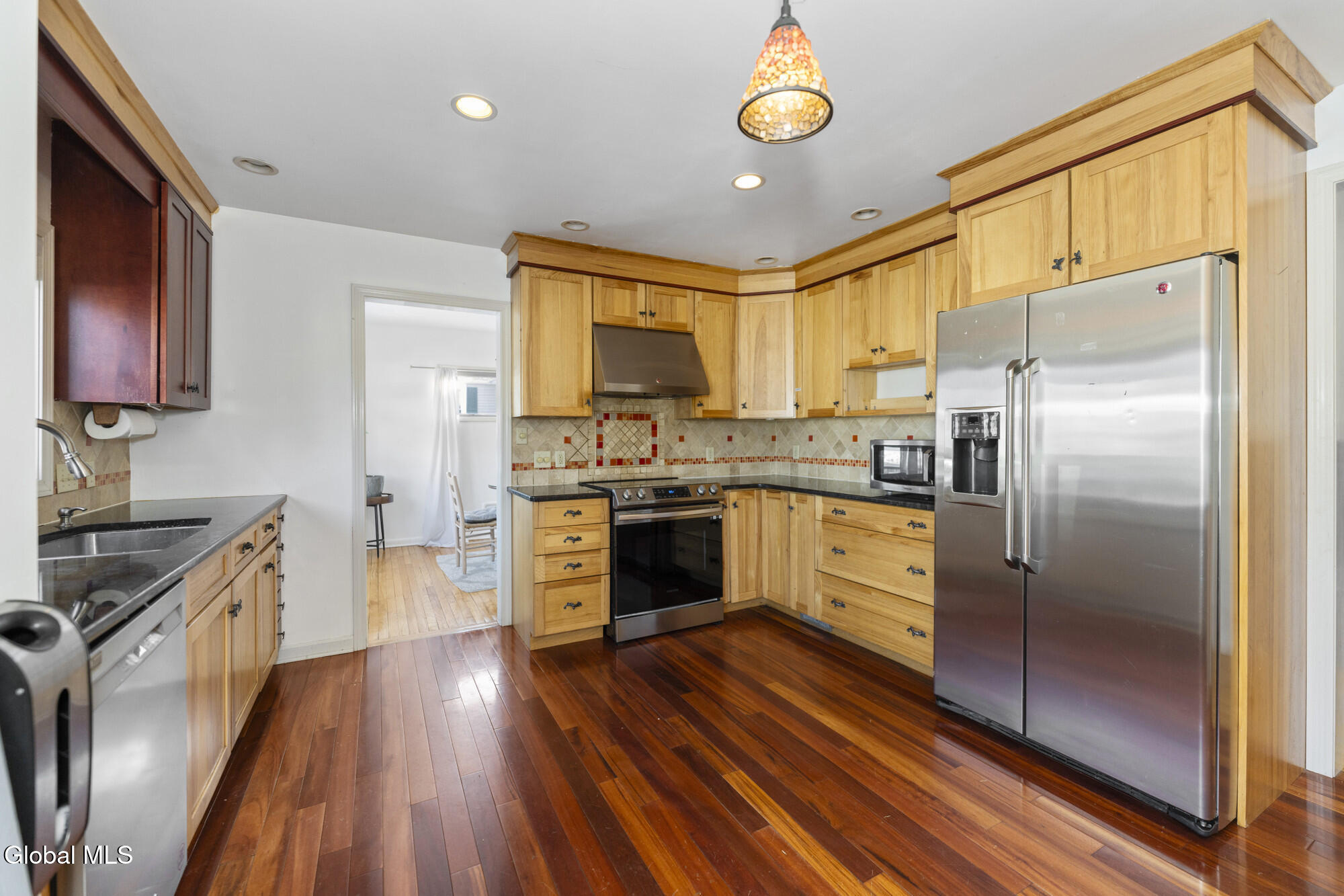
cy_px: 448
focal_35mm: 14
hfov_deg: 104.3
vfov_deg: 81.2
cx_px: 672
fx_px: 523
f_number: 2.8
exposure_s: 1/60
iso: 400
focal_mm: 14
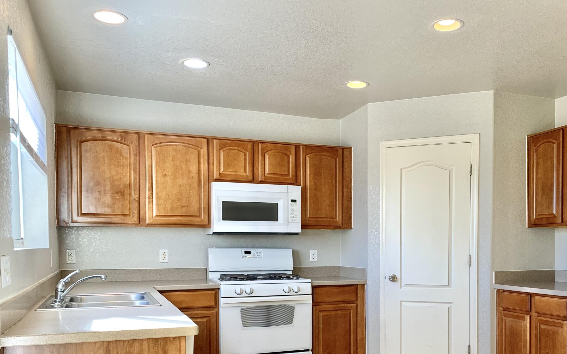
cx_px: 356
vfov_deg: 35.4
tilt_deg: -2.6
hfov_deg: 54.7
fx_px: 541
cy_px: 269
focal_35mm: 35
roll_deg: +0.6
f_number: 1.8
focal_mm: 4.25
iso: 80
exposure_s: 1/120
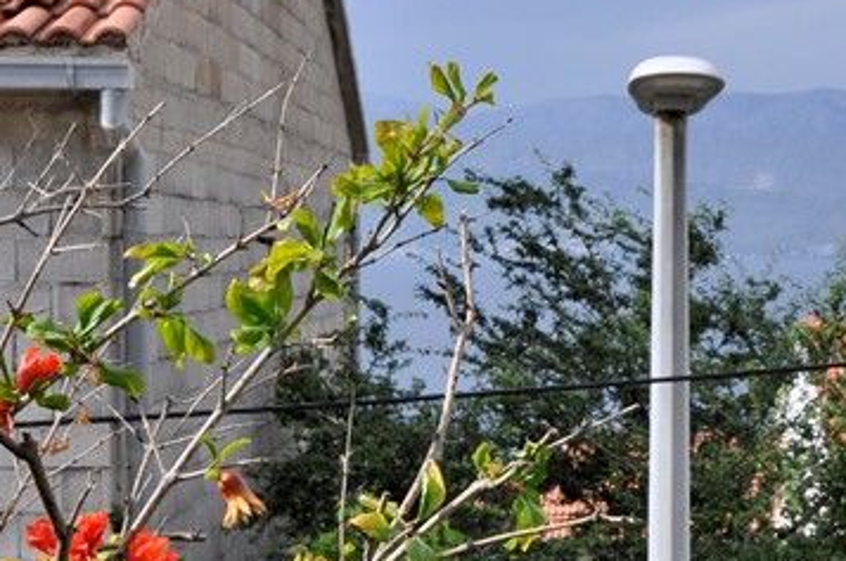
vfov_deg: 15.8
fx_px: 2018
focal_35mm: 86
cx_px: 640
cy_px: 395
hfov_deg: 23.4
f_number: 10
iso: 400
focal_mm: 20
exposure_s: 1/400
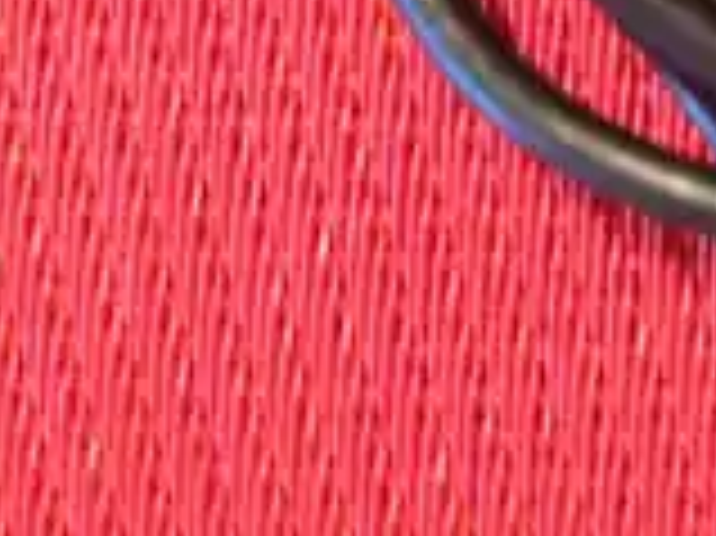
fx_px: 4547
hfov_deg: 8.5
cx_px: 1509
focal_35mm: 220
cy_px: -1095
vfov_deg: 6.2
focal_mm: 4.28
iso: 320
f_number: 2.4
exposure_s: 1/17
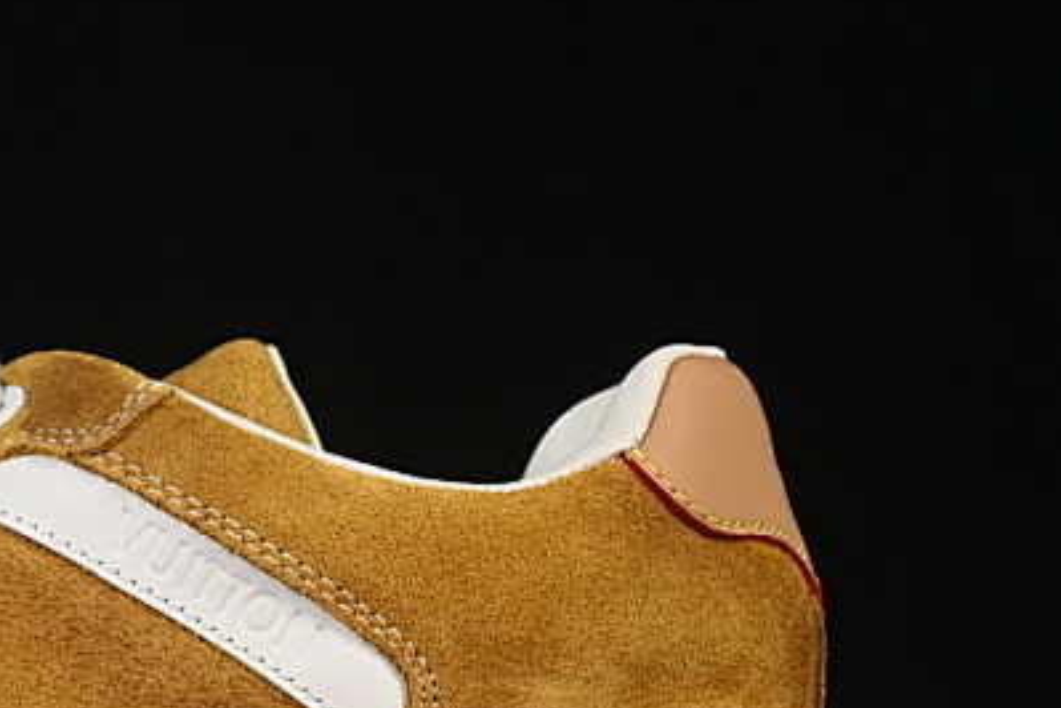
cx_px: -104
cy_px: 535
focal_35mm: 203
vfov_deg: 6.8
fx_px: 5982
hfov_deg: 10.0
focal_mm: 50
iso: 160
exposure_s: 1/80
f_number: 8
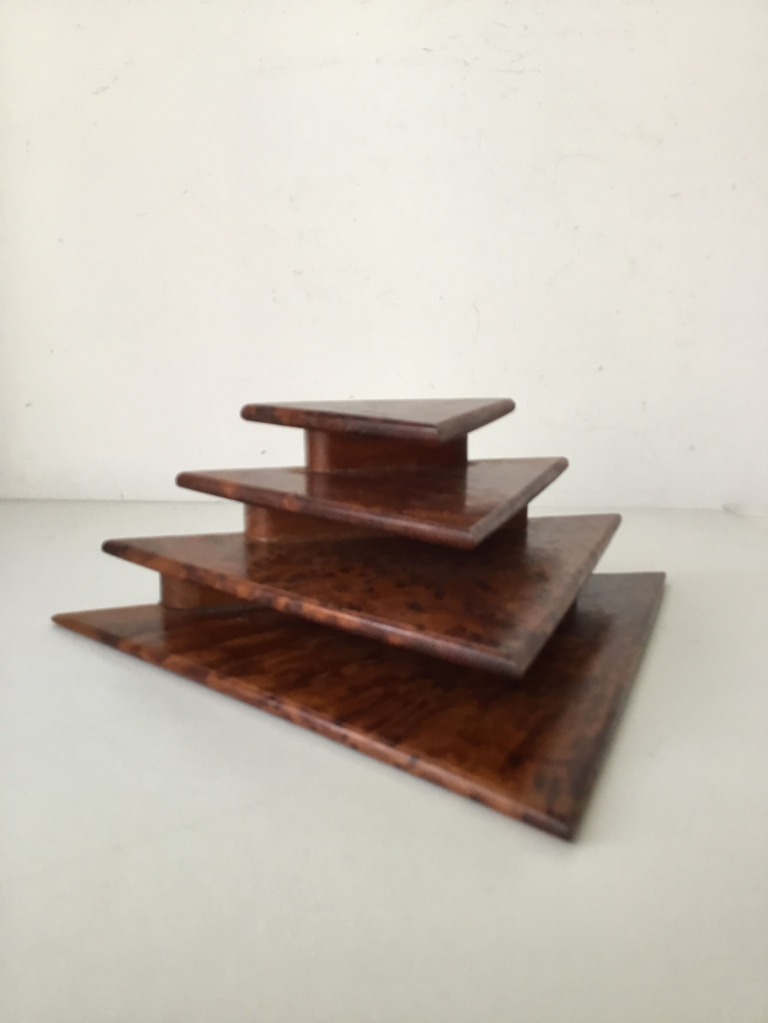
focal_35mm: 31
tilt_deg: -10.8
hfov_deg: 45.4
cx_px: 384
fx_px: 917
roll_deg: +1.2
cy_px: 512
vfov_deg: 58.4
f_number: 2.4
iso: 64
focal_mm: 3.3
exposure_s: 1/33
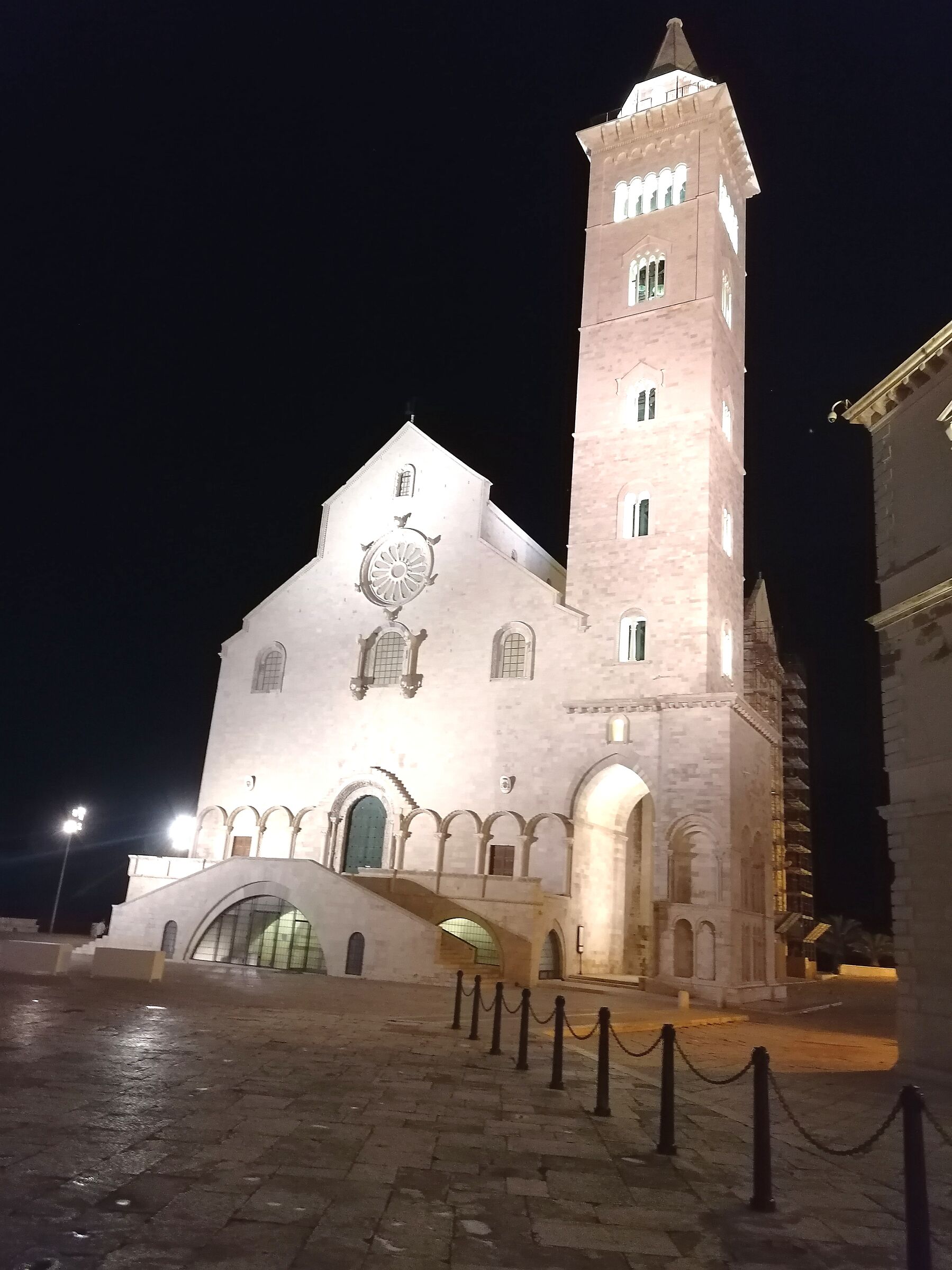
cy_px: 635
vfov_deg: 65.3
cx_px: 476
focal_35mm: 27
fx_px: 990
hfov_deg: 51.3
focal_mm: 4.75
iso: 1600
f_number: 1.8
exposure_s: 1/16.7
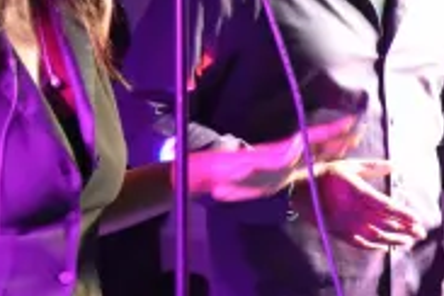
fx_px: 2528
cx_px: 308
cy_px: 21
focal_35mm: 205
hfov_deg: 10.0
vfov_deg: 6.7
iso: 6400
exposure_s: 1/60
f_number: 4.8
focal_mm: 48
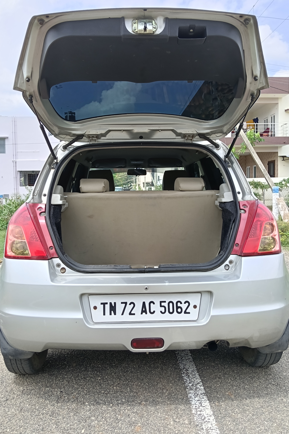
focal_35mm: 29
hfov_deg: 45.0
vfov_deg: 63.6
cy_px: 210
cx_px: 145
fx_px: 349
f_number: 1.8
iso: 50
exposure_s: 1/245
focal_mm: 3.98
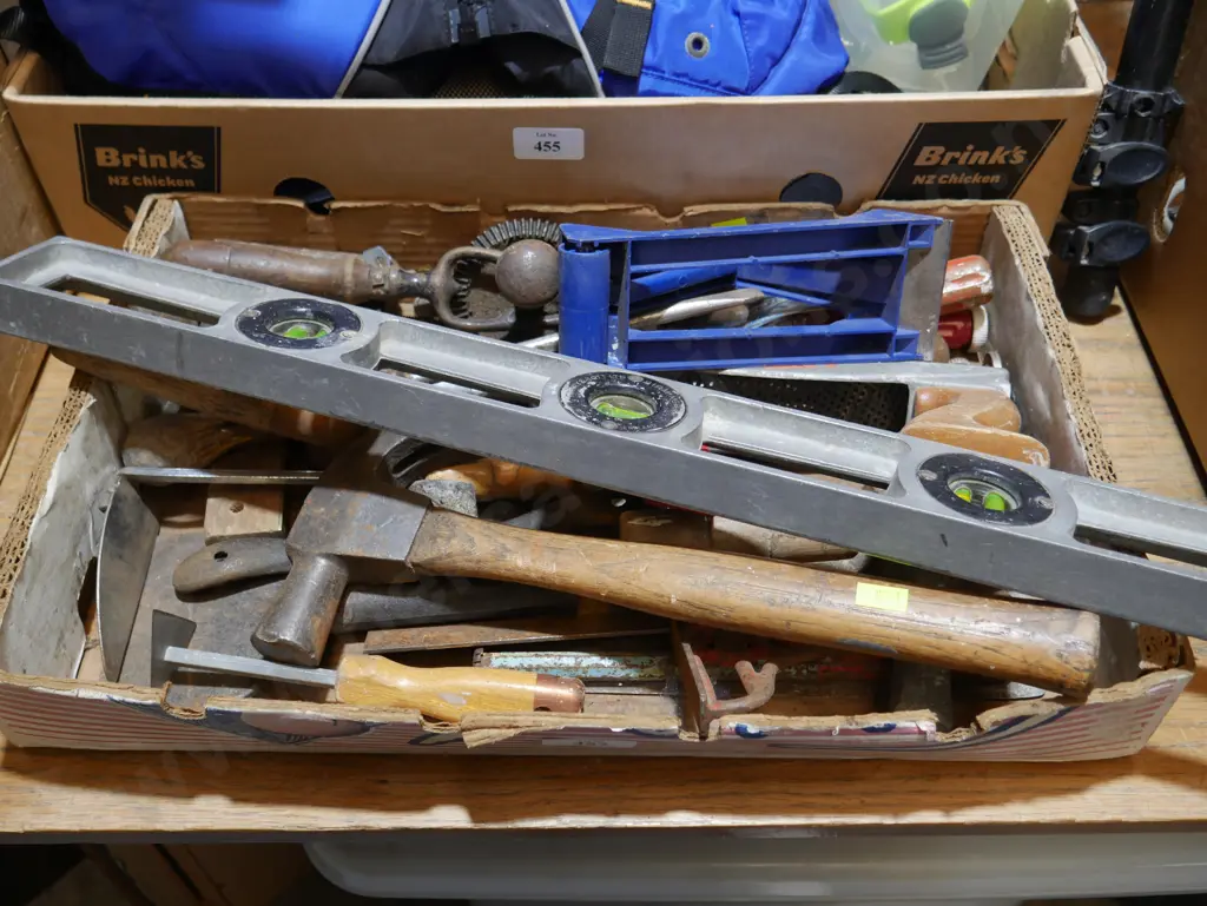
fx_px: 1116
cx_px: 604
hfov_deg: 56.8
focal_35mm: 32
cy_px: 453
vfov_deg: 44.2
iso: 320
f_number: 3.6
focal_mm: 16
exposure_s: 1/60
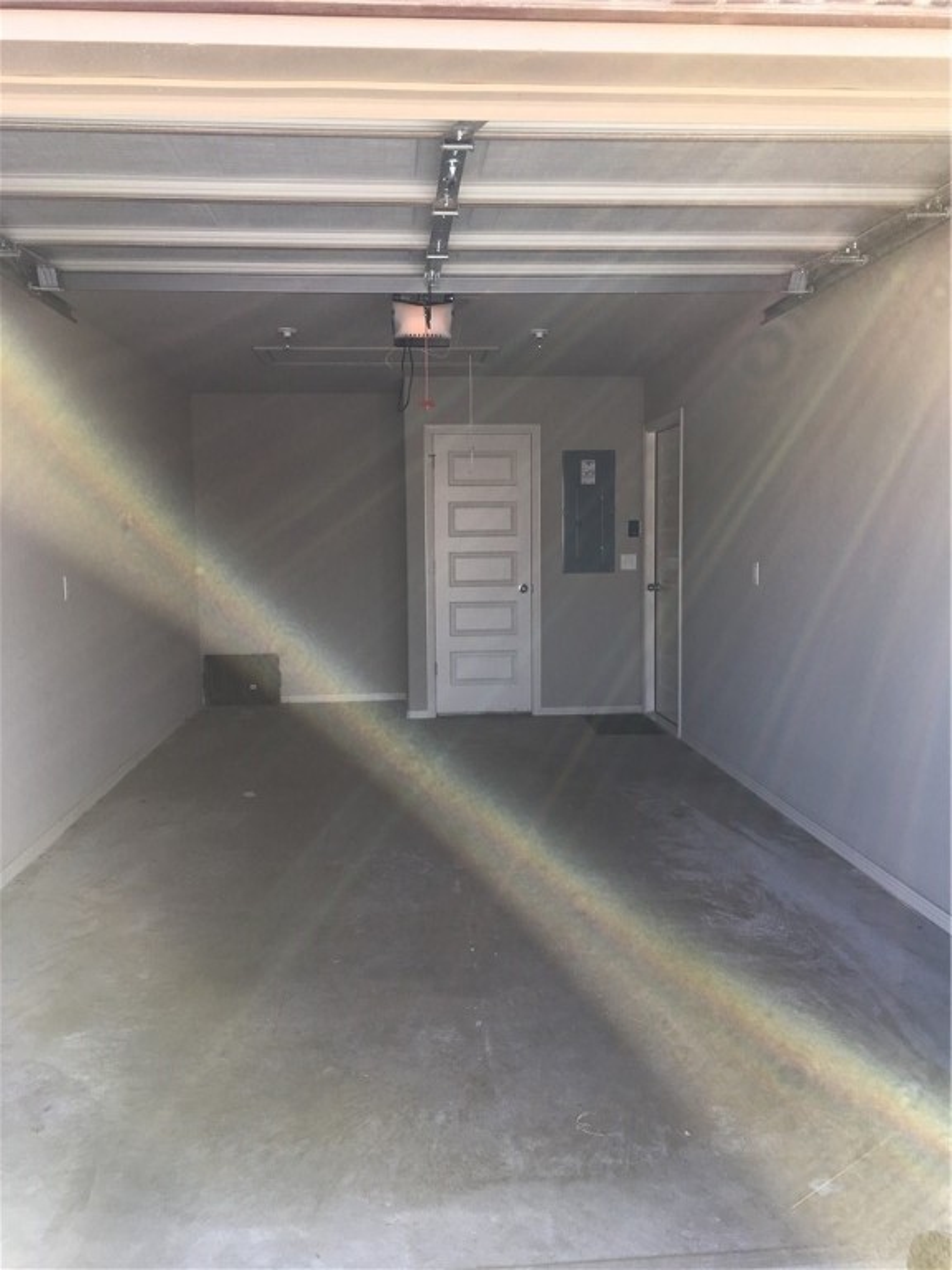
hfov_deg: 48.2
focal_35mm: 29
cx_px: 476
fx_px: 1063
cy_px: 635
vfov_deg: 61.7
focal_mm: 4.15
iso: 25
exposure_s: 1/212
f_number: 2.2
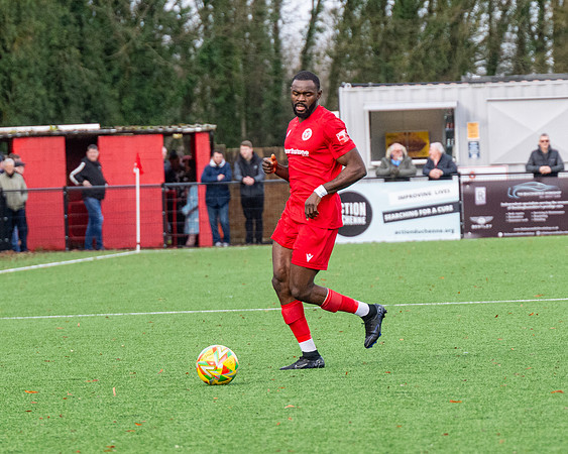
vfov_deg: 4.3
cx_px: 276
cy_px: 189
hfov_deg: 5.4
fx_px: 6064
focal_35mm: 361
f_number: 4
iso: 800
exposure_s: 1/1600
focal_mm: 135
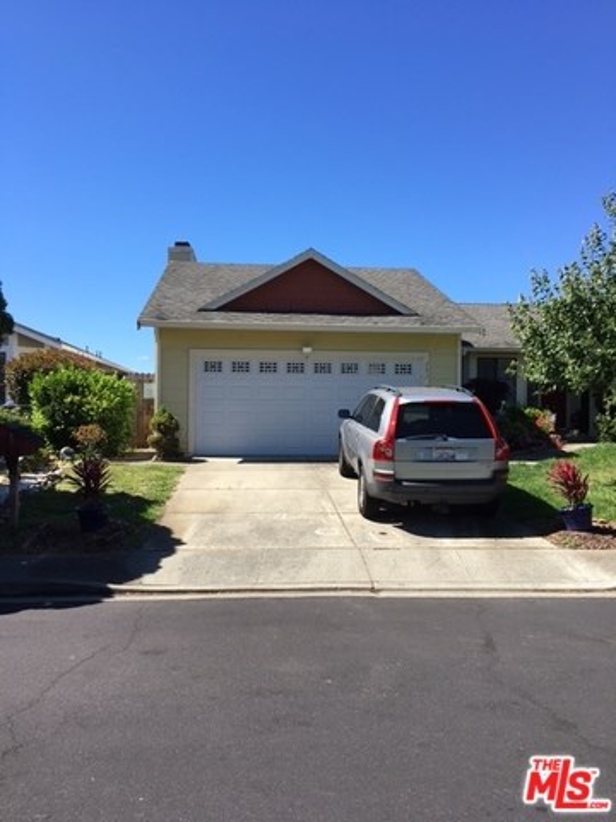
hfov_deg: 48.2
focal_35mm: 29
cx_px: 308
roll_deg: -0.1
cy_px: 411
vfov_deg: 61.7
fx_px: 688
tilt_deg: -0.5
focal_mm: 4.15
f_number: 2.2
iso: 25
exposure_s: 1/1099
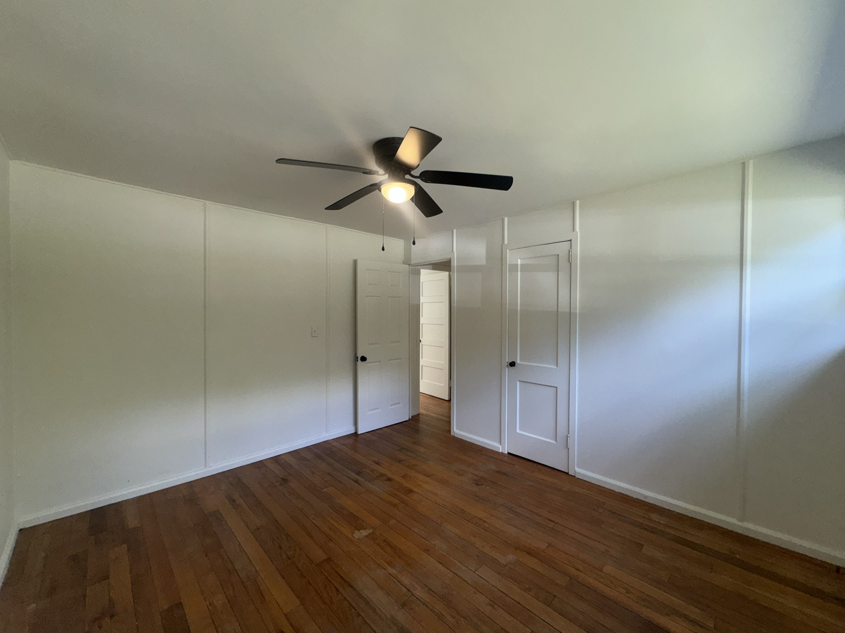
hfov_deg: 102.1
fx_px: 342
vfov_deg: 85.7
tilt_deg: -2.0
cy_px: 316
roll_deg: -0.2
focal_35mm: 14
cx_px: 422
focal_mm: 2.22
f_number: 2.2
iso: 80
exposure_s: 1/122
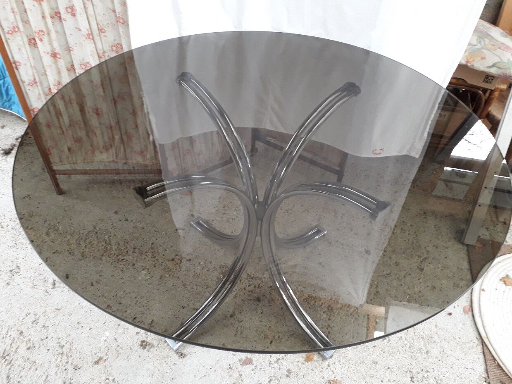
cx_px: 256
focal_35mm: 27
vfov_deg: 51.3
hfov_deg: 65.3
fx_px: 399
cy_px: 192
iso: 200
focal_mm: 3.6
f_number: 1.9
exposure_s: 1/50
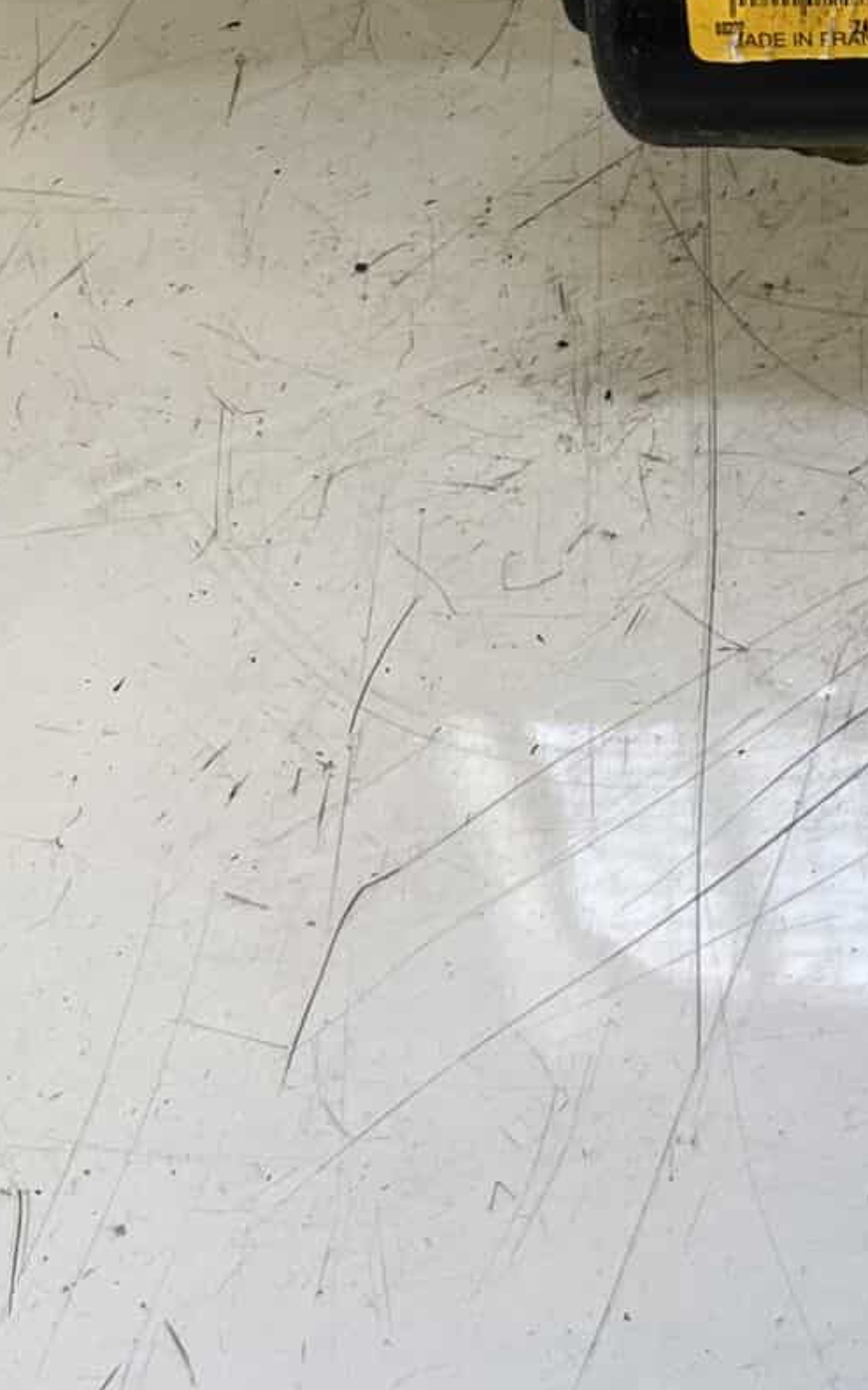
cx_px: 1410
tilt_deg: -40.3
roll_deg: +0.2
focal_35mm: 89
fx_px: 3372
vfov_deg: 21.0
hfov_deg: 13.6
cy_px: -445
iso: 80
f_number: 1.6
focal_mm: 5.1
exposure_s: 1/121
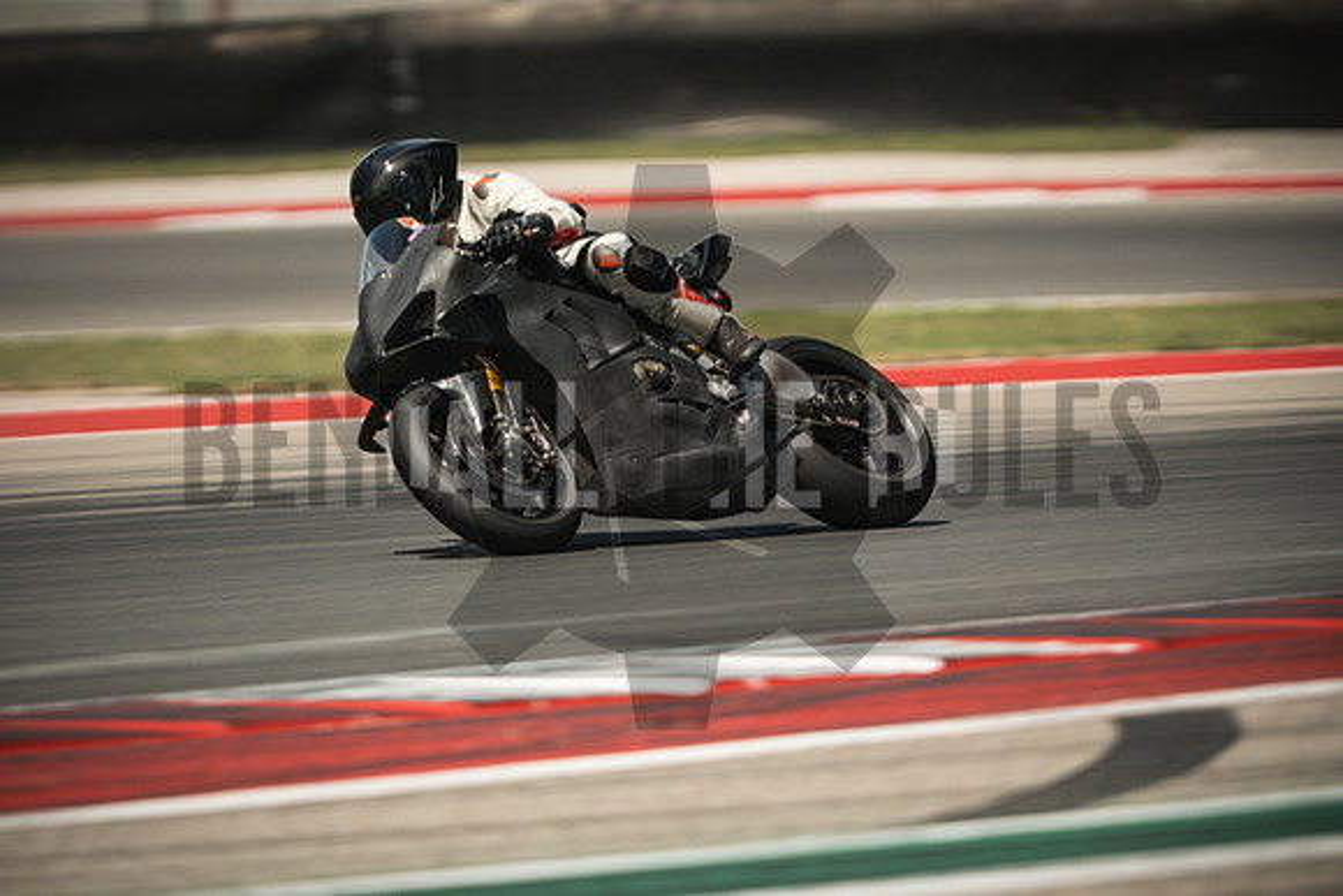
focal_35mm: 420
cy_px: 448
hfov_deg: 4.9
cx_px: 672
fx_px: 15671
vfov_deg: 3.3
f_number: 2.8
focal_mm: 280
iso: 400
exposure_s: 1/320
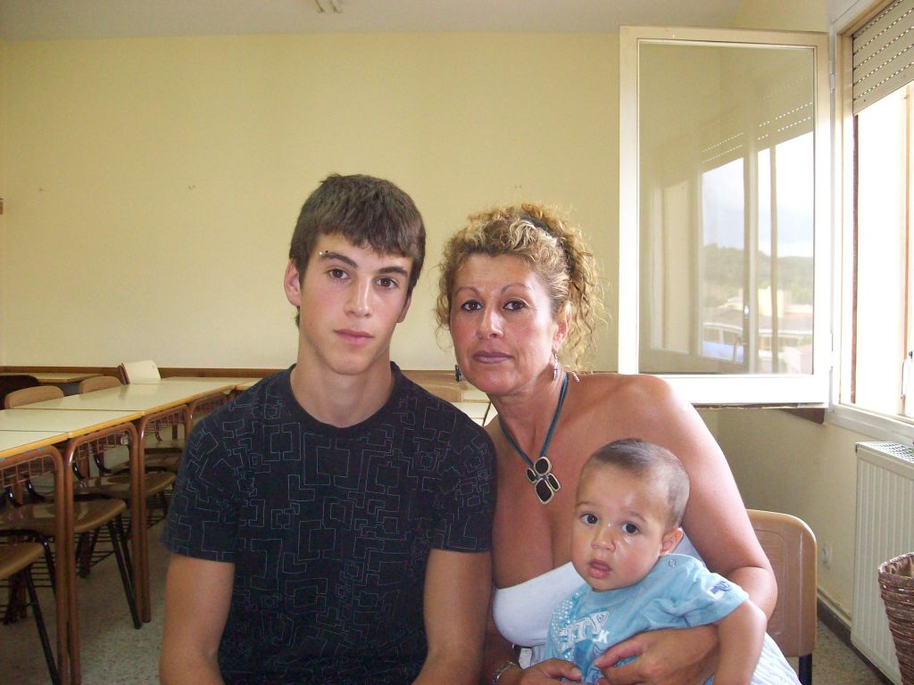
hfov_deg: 51.4
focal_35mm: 36
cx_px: 457
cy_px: 342
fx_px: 951
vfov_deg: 39.7
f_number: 2.7
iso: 200
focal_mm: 6
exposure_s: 1/68.7
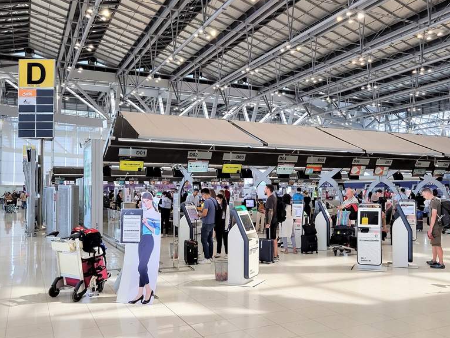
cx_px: 261
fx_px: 442
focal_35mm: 34
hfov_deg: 53.7
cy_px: 175
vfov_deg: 41.8
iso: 100
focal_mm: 5.4
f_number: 1.8
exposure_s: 1/120
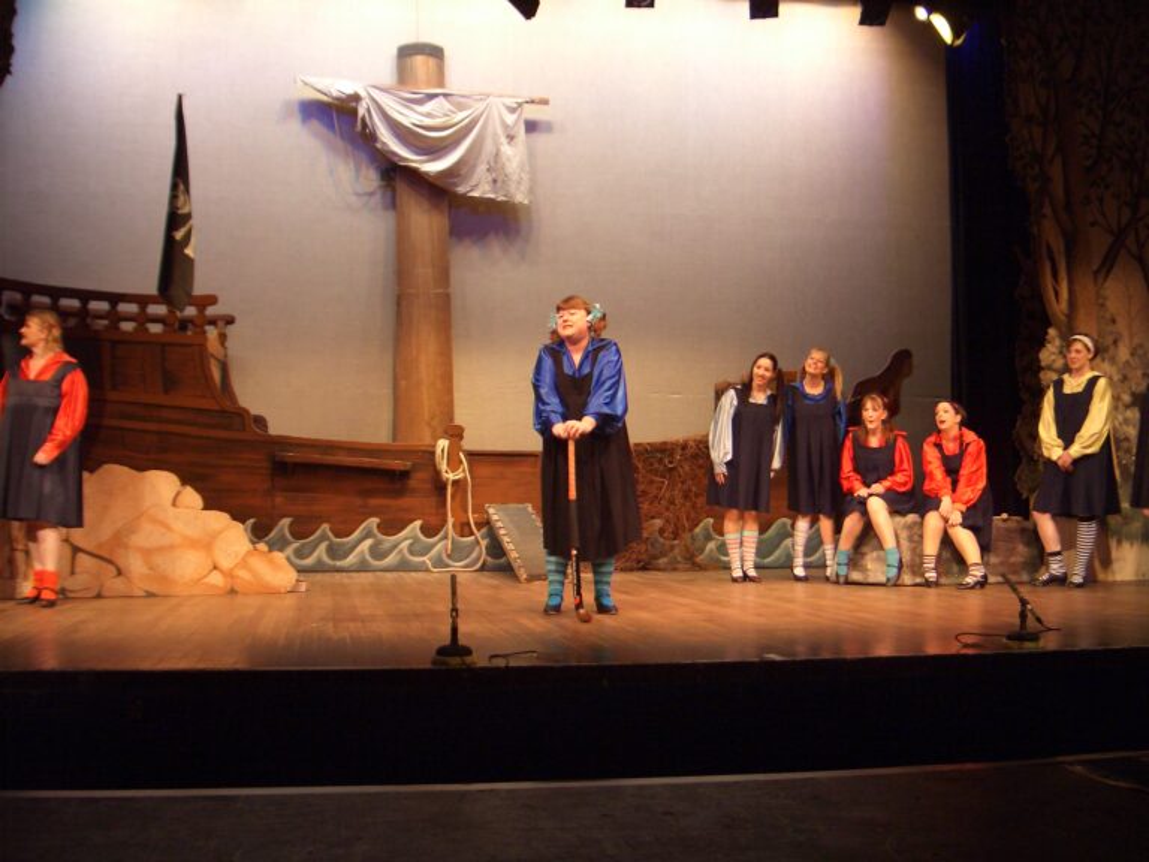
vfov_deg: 36.8
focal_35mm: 39
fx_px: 1295
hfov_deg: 47.9
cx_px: 574
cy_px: 431
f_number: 2.8
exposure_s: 1/50
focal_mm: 8
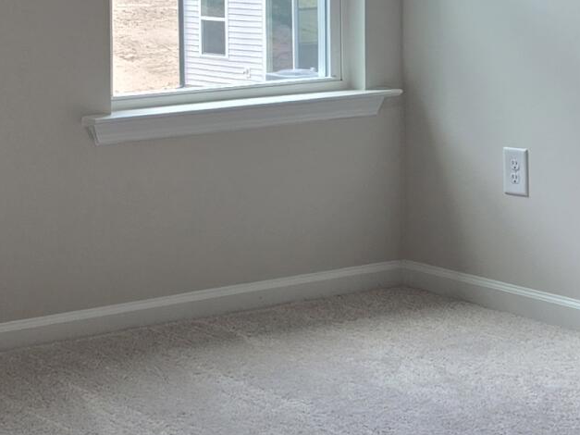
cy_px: 48
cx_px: 55
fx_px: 1843
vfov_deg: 13.3
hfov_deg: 17.6
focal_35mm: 110
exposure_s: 1/120
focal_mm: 5.4
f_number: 1.8
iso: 32
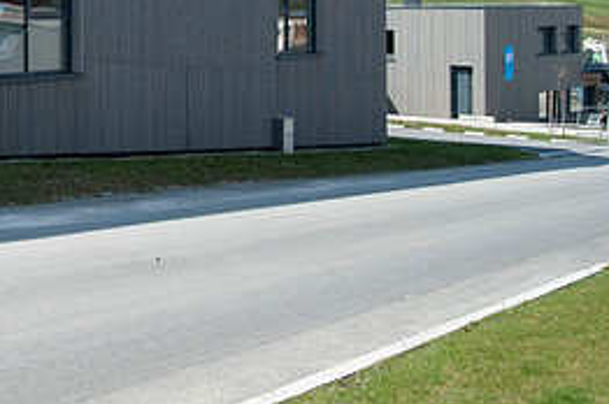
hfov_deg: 30.0
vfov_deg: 21.0
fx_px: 1048
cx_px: -14
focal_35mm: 62
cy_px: -19
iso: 200
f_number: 11
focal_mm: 28
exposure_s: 1/250
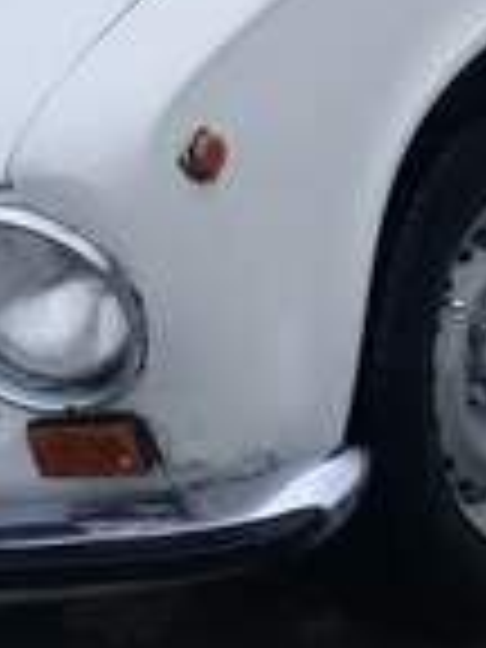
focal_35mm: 107
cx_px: 684
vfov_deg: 17.4
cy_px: -171
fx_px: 2003
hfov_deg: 13.2
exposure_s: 1/427
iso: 50
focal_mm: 3.3
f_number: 2.2
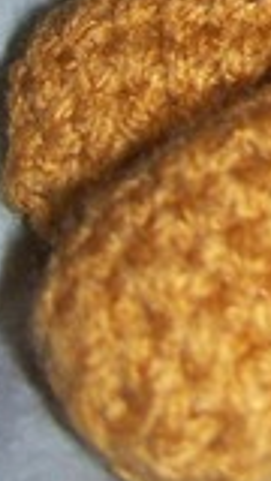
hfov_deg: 4.6
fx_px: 3219
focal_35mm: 252
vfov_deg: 8.0
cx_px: 843
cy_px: -601
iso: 80
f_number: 2.8
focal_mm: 7.8
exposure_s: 1/60
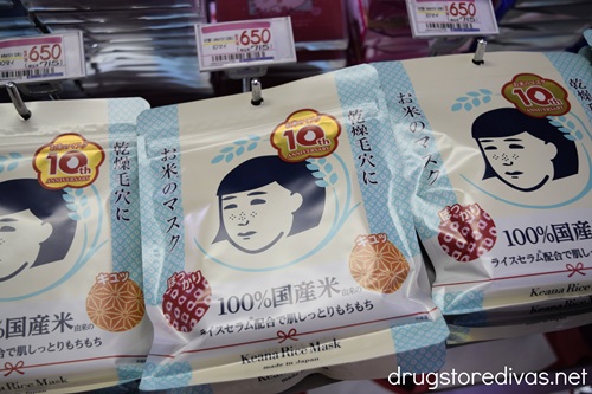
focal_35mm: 39
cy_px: 197
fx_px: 641
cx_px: 296
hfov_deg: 49.6
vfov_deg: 34.2
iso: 400
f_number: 5
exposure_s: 1/100
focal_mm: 26
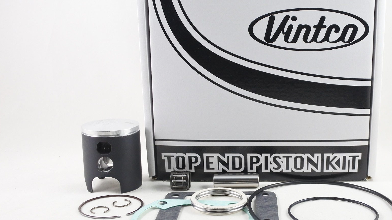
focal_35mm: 42
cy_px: 128
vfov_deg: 28.3
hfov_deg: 48.3
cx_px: 216
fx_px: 436
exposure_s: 1/125
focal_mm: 12.8
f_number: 4
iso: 720
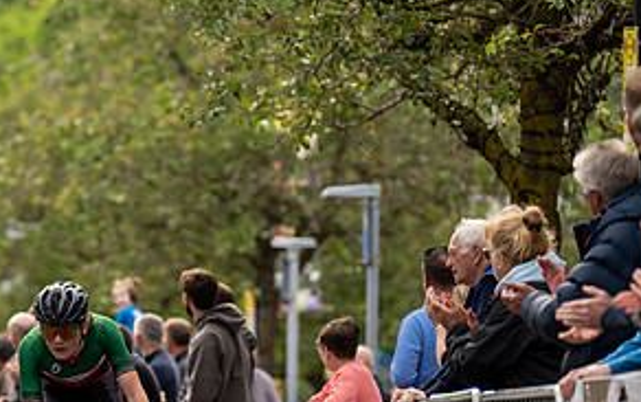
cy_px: 304
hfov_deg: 6.1
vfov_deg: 3.8
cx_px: 68
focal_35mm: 344
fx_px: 6014
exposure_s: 1/1000
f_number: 3.2
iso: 400
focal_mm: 170
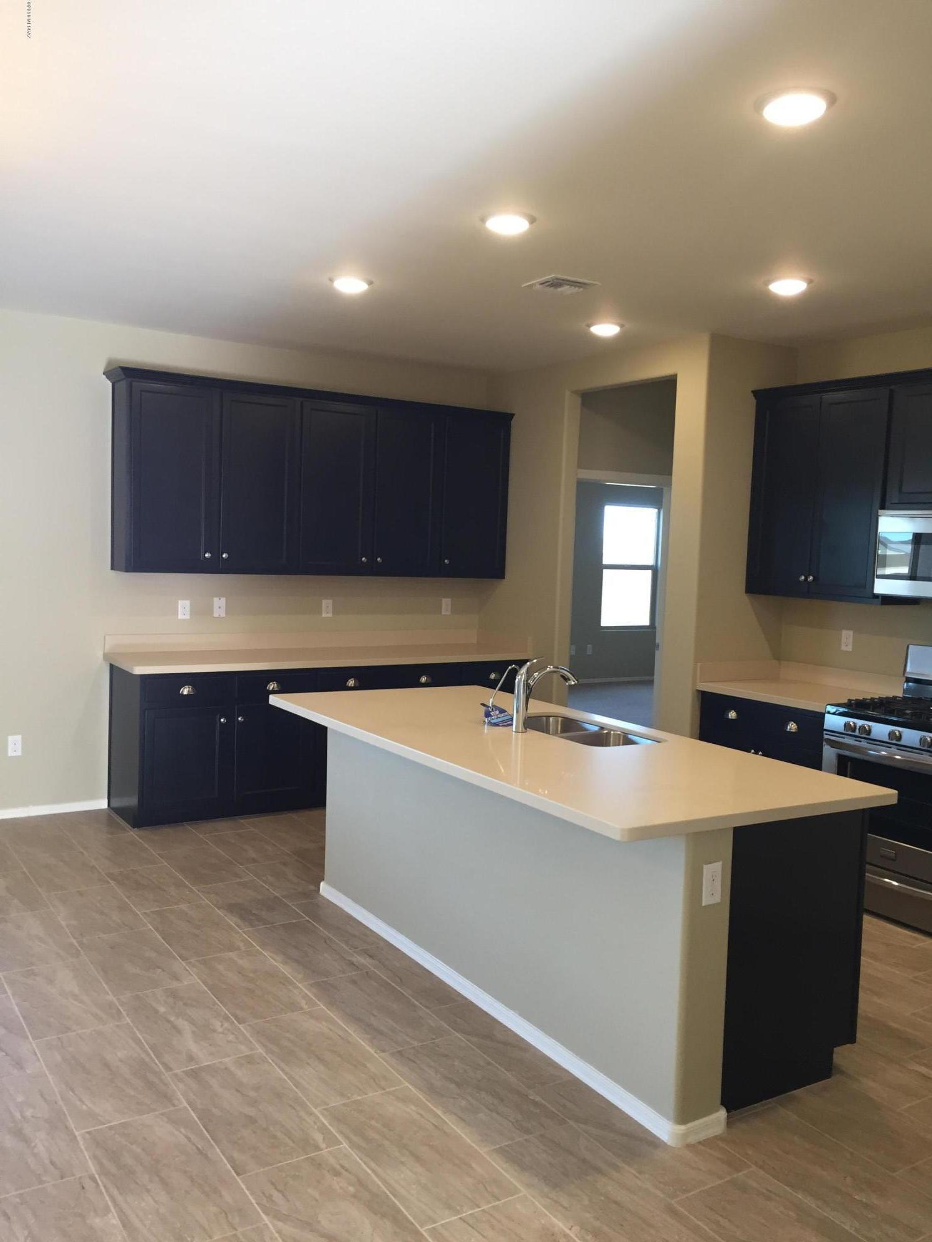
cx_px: 466
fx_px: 1041
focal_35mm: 29
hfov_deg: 48.2
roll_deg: -3.3
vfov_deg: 61.7
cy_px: 621
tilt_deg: -4.1
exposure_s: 1/30
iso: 40
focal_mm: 4.15
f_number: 2.2
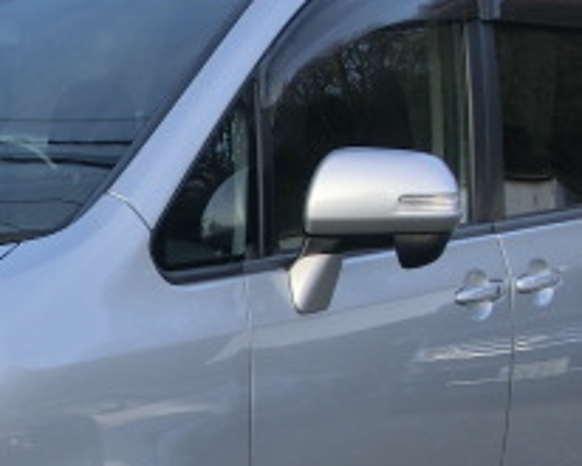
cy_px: 455
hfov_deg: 16.6
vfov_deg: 13.6
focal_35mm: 112
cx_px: -73
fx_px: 1930
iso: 100
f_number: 3.9
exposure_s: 1/125
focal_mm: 6.61
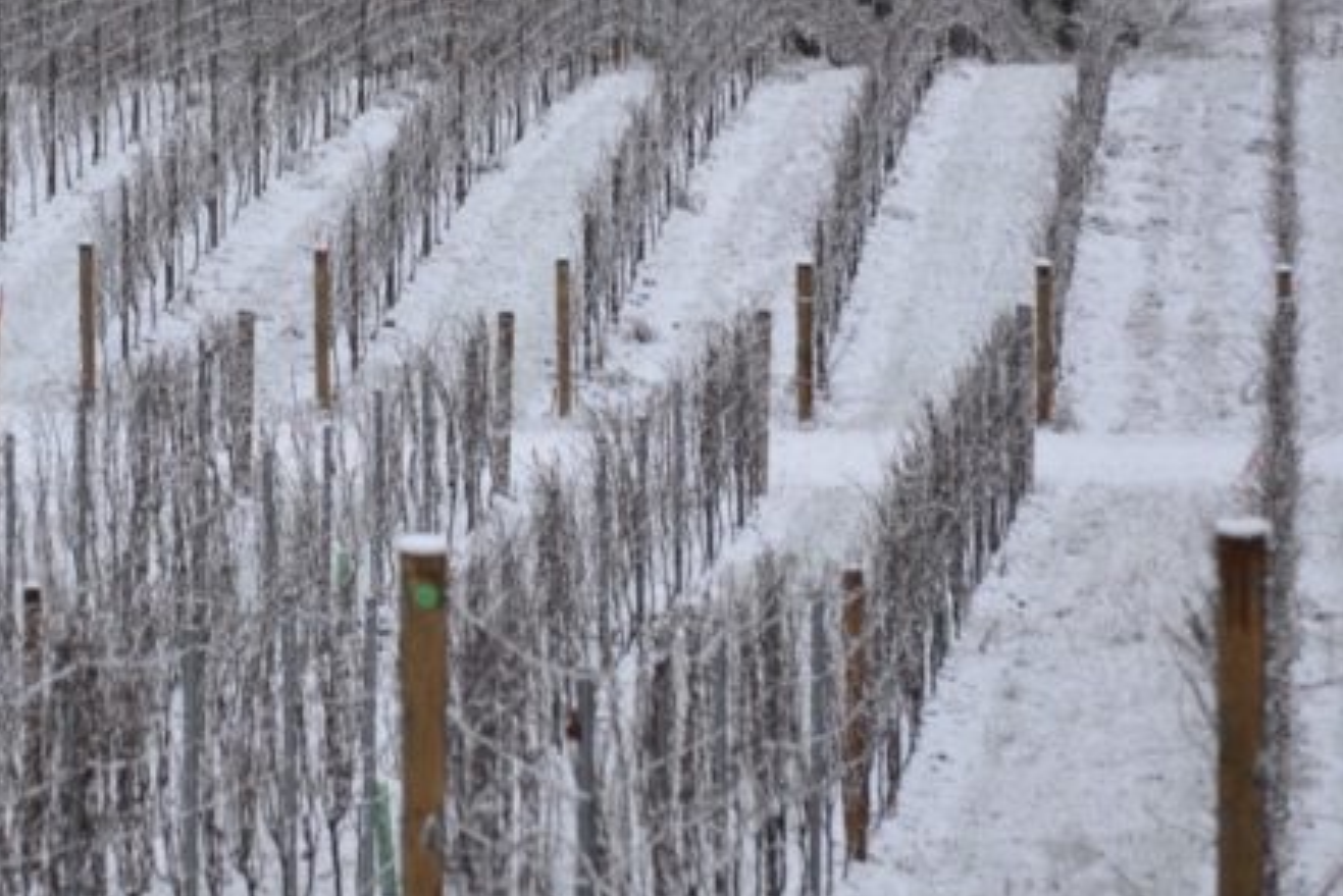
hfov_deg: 5.8
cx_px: 300
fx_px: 13210
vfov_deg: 3.9
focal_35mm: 354
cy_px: 128
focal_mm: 122
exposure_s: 1/125
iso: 280
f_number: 5.6
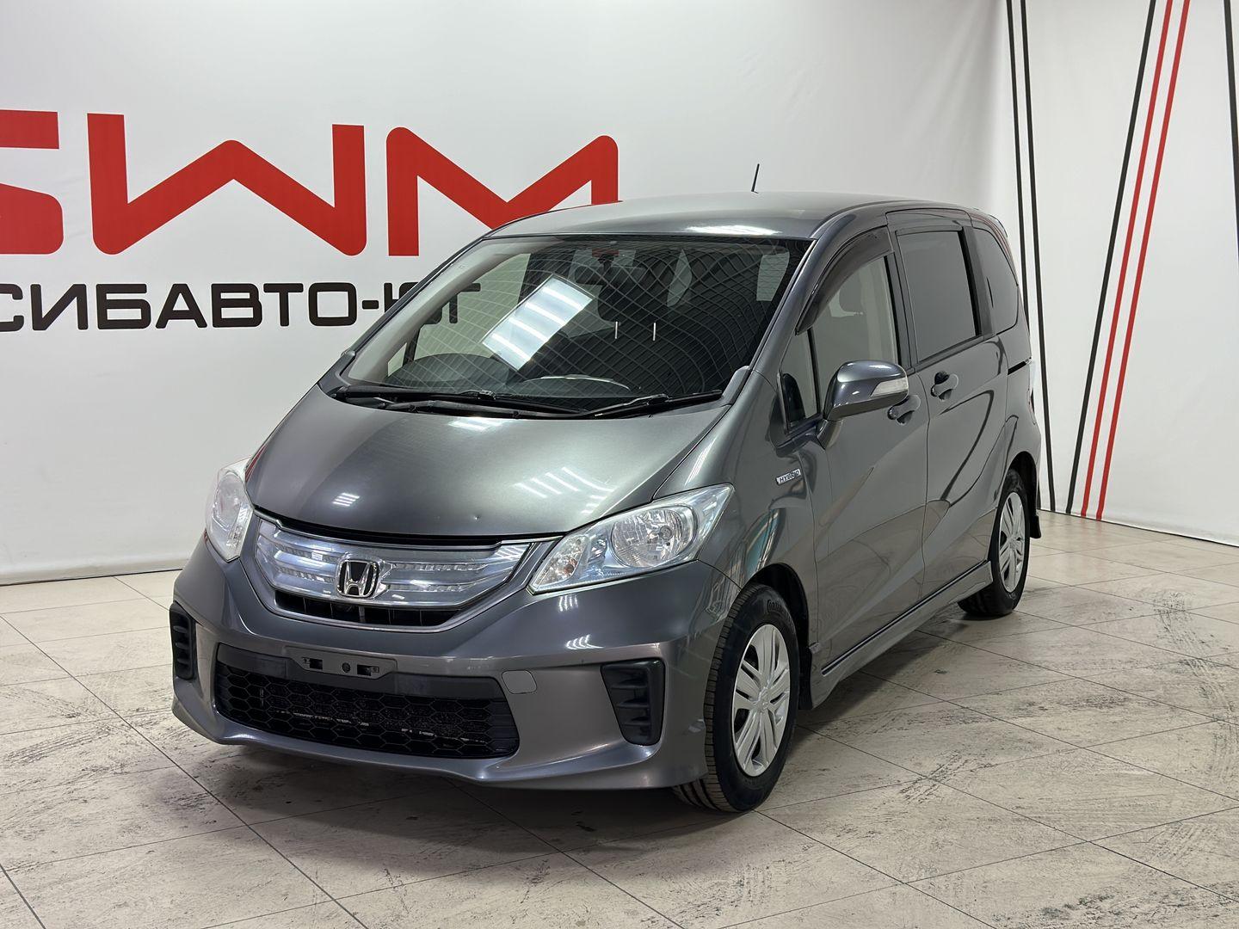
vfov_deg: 30.3
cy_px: 464
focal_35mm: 48
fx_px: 1718
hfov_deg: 39.7
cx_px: 620
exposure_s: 1/100
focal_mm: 6.86
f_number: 1.78
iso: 80
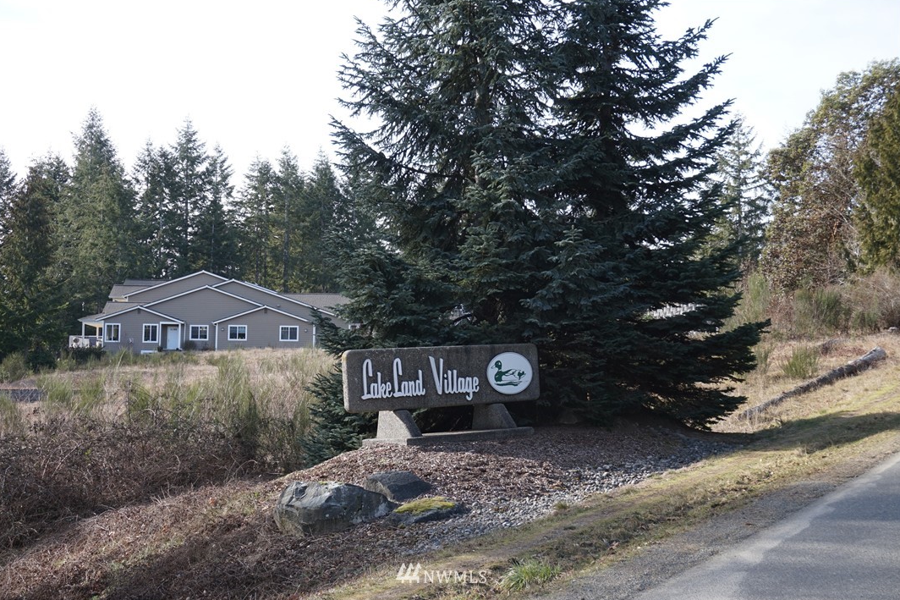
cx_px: 443
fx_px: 1300
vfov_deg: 26.0
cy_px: 300
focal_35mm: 52
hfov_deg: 38.2
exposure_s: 1/160
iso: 200
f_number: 7.1
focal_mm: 34
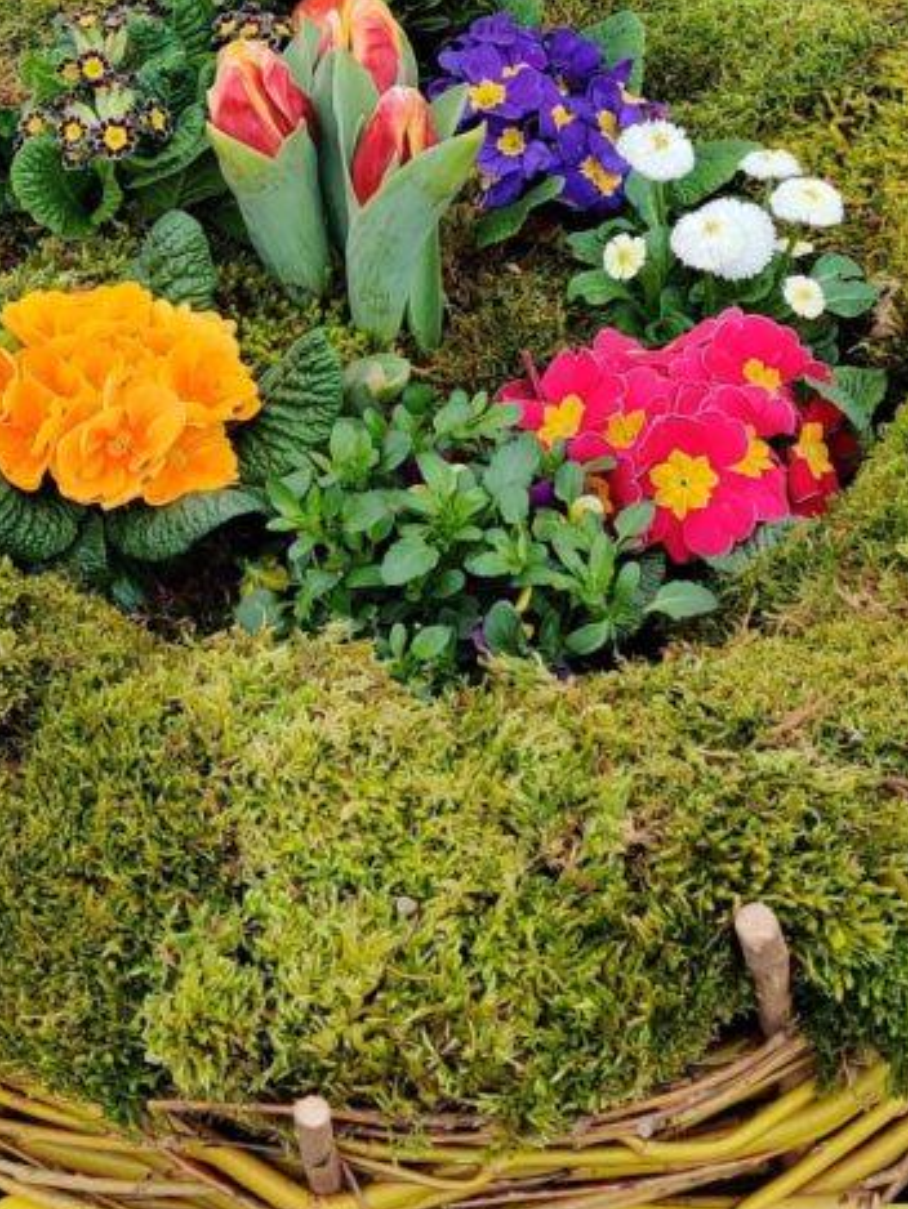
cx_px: 404
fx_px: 2063
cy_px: 266
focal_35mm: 59
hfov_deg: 24.8
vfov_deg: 31.9
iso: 100
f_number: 1.65
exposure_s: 1/828
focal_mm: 4.75
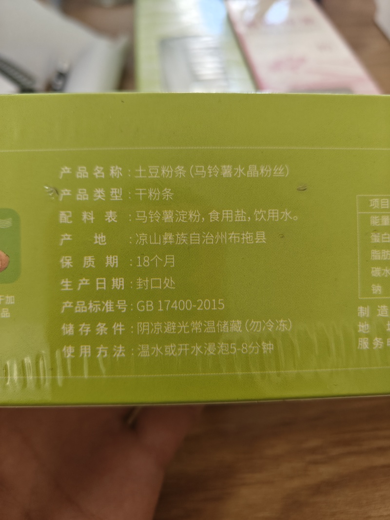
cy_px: 260
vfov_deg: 71.6
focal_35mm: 24
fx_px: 361
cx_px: 195
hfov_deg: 56.8
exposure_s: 1/87
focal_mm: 5.59
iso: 100
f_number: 1.8
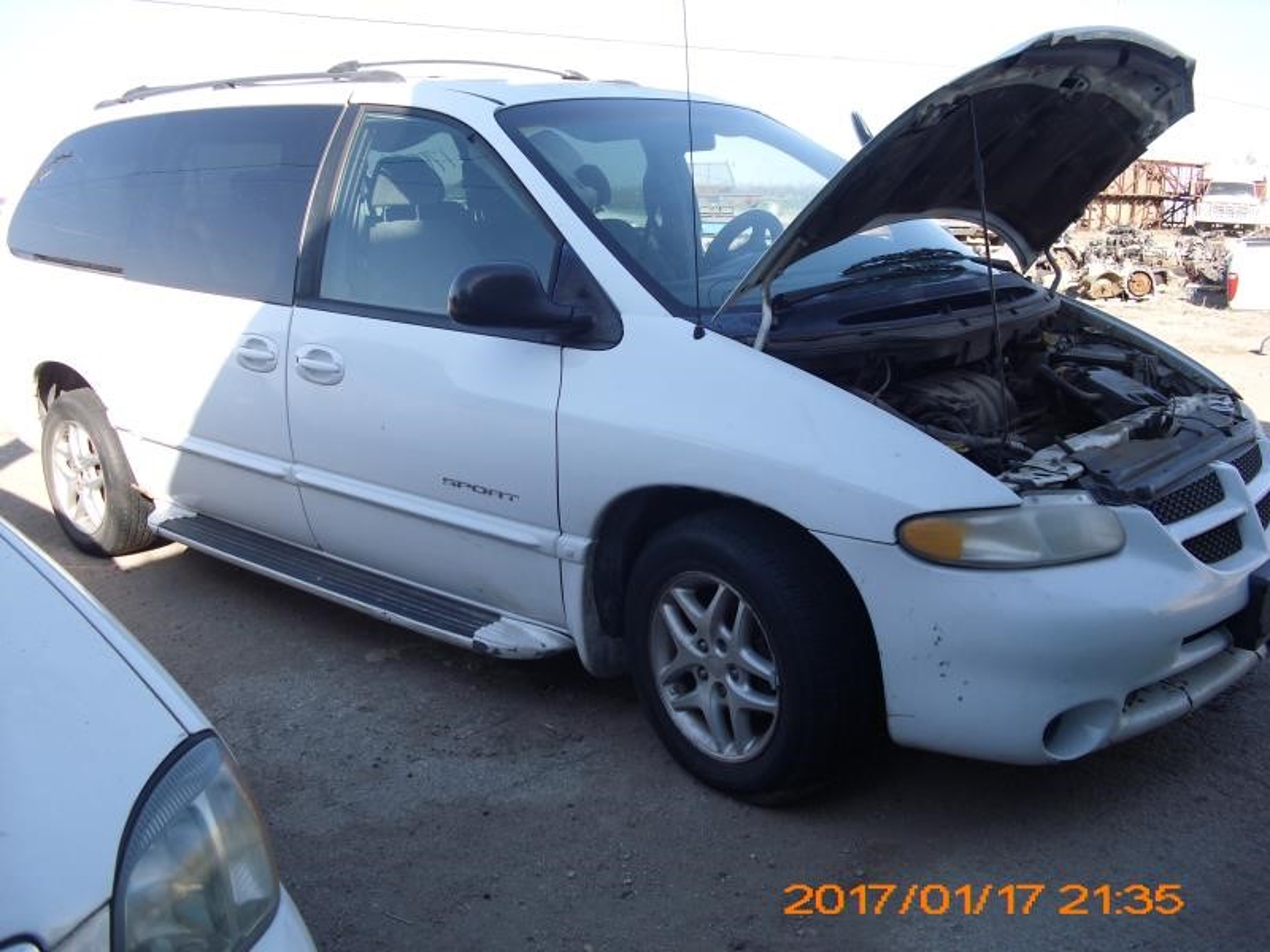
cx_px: 635
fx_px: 1321
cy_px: 476
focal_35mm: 36
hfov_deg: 51.4
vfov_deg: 39.7
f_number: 3.1
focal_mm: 6.3
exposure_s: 1/320
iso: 80
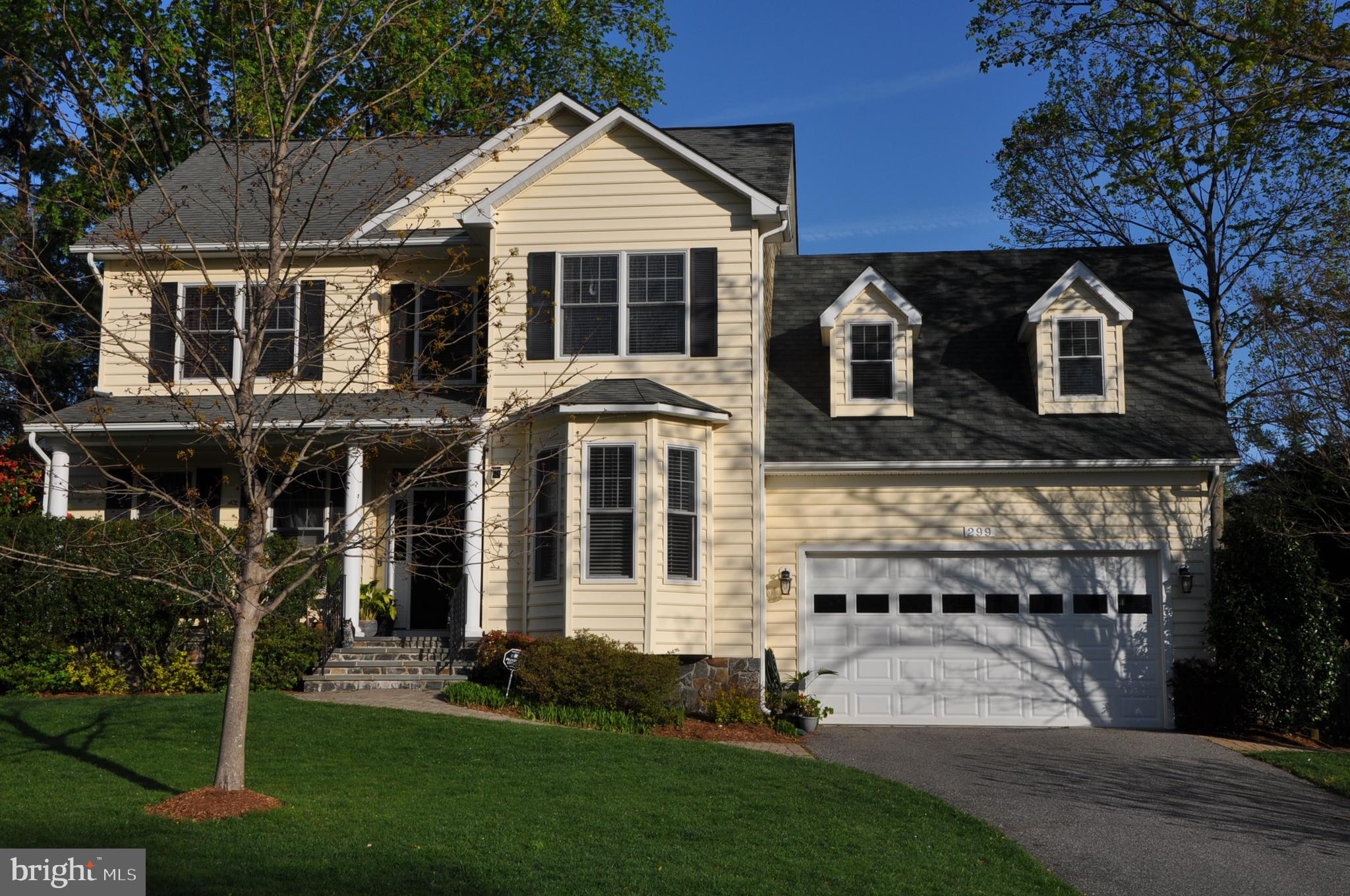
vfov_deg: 31.8
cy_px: 448
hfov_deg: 46.5
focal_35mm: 42
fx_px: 1573
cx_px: 675
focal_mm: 28
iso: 200
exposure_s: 1/400
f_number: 10
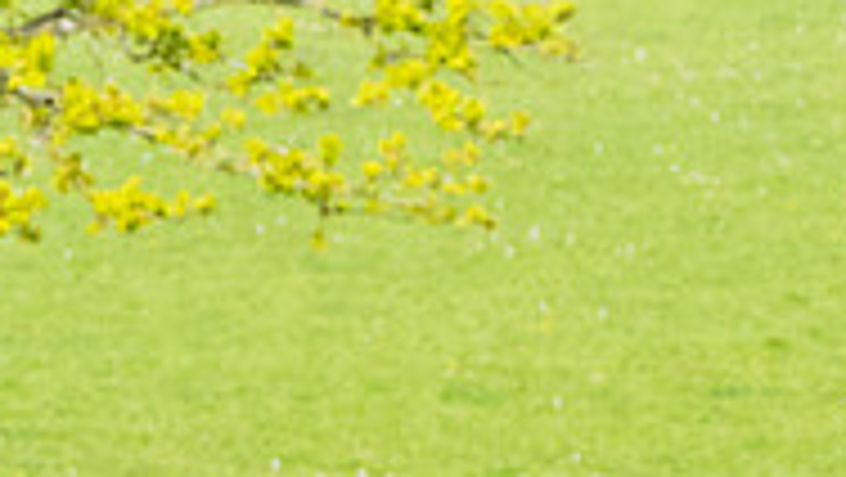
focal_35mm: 708
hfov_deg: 3.0
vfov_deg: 1.7
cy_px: 626
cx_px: 1319
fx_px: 15891
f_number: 5.6
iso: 400
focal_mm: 82
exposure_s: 1/1600
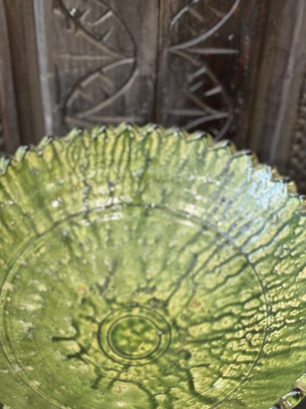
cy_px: 240
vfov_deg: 25.6
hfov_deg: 19.4
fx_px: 897
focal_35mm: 76
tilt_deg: -49.9
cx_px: 140
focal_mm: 5.96
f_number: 1.6
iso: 160
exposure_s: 1/33
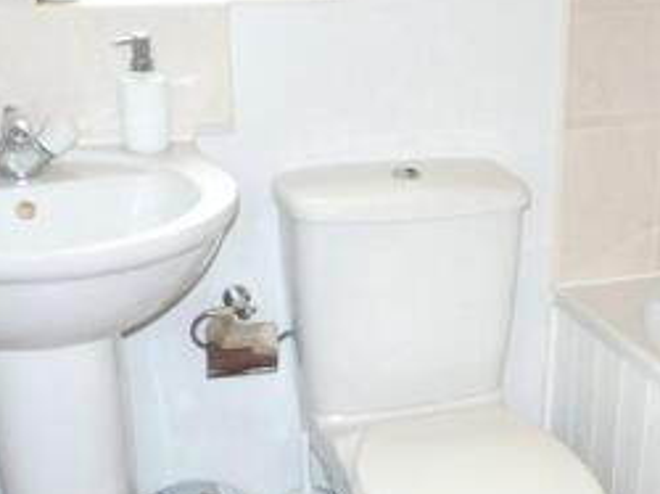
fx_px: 1200
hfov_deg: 29.9
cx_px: 548
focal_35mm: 63
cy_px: 390
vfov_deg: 22.9
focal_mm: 4.8
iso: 320
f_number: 2.8
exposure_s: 1/30
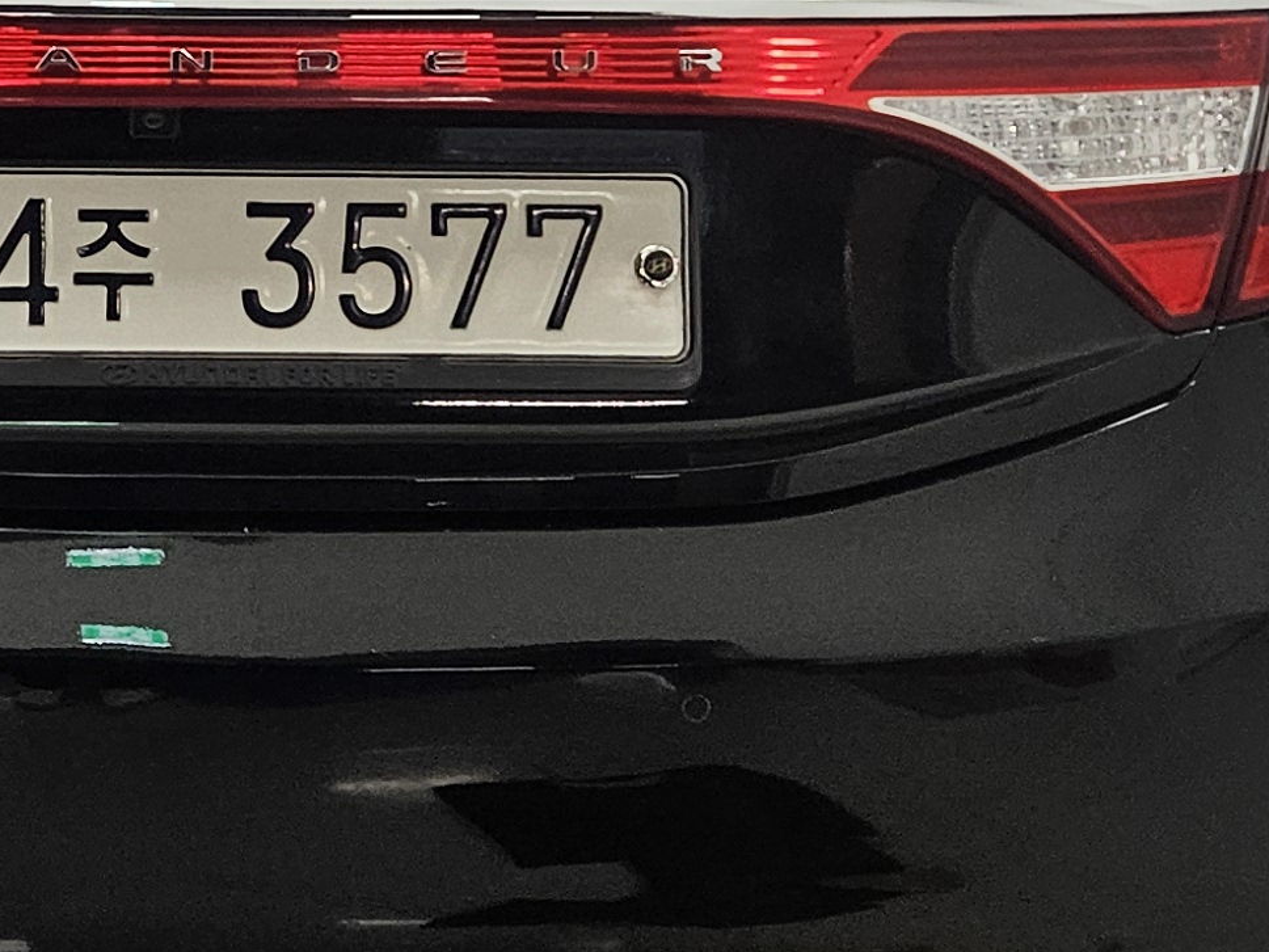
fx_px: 3483
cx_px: 105
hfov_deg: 20.2
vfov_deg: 15.4
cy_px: 110
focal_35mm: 95
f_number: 1.8
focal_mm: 5.4
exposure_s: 1/120
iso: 250
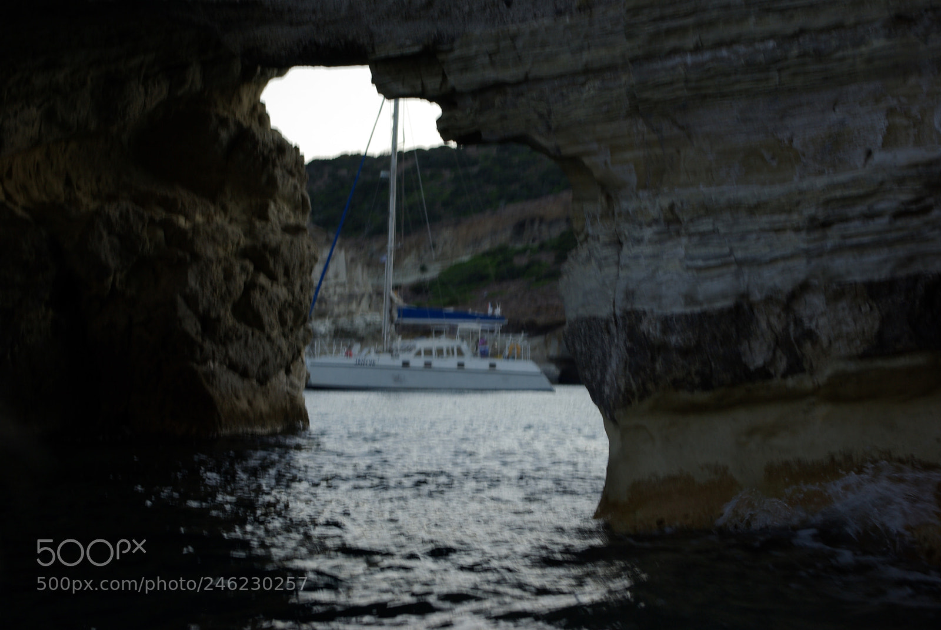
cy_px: 315
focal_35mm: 82
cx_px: 470
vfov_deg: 16.6
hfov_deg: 24.6
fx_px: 2159
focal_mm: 55
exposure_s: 1/60
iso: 100
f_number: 5.6
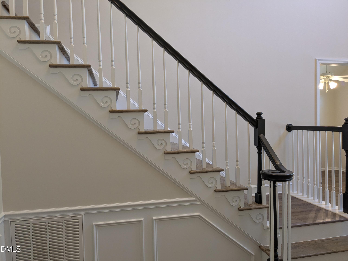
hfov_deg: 65.3
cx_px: 174
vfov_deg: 51.4
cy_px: 130
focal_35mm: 27
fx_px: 271
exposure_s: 1/24
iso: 82
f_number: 1.73
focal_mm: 4.38
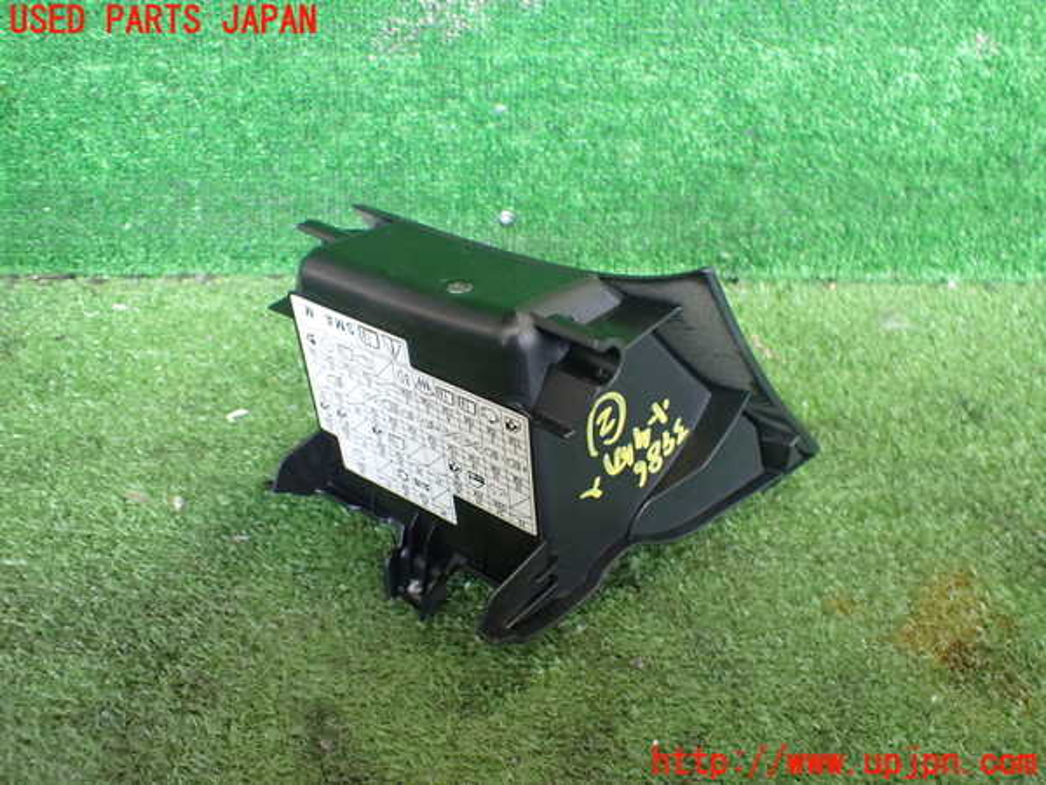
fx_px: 907
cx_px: 523
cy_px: 392
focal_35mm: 30
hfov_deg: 60.0
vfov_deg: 46.8
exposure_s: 1/125
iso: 800
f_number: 2.3
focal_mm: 5.4
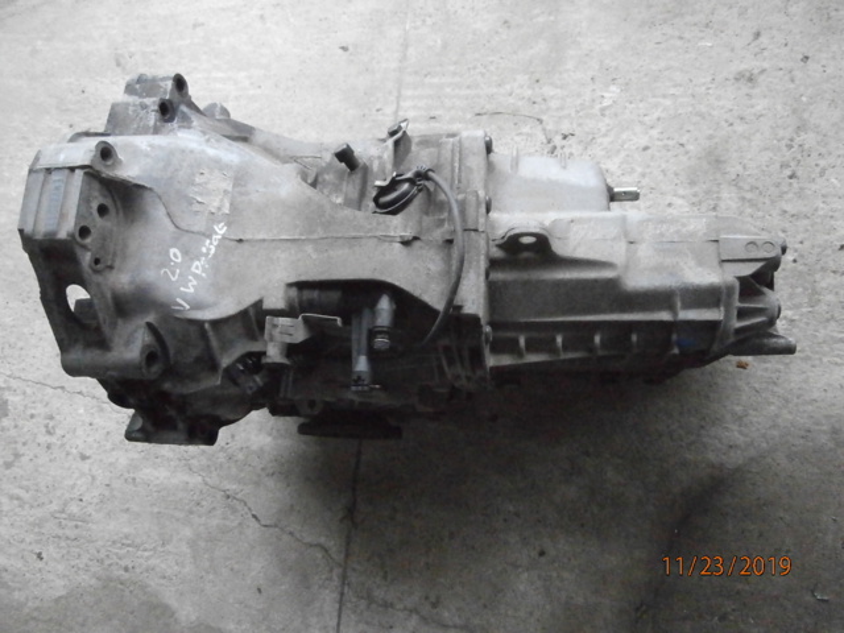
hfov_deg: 71.6
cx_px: 422
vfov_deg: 56.8
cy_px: 316
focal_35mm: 24
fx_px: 585
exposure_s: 1/400
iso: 1600
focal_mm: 4.2
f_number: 3
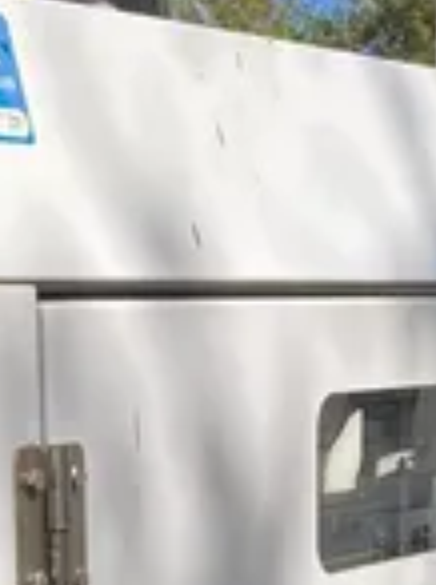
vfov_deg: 12.6
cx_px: 24
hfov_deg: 10.4
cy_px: 1088
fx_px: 2375
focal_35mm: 141
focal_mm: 3.99
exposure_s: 1/1675
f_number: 1.8
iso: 20
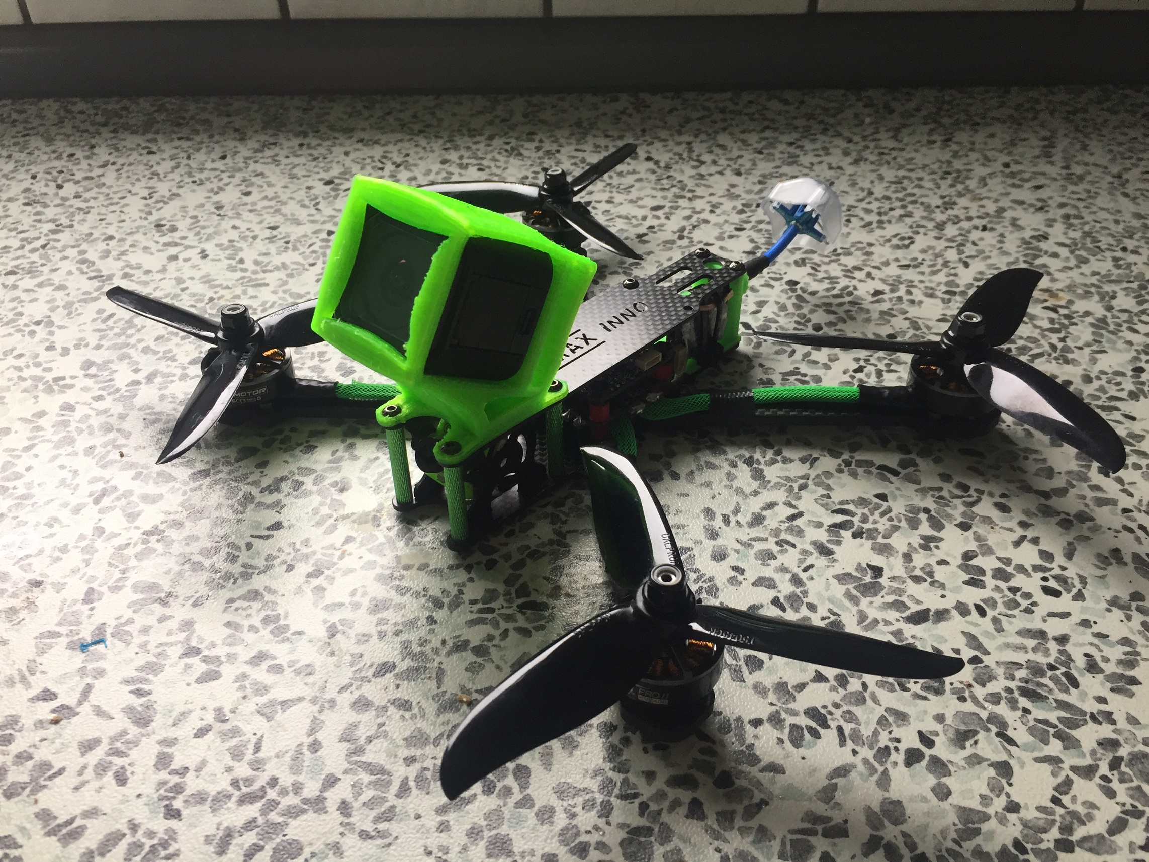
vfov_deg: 48.2
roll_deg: +2.3
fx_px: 963
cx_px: 574
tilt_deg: -36.9
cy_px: 431
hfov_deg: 61.7
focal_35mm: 29
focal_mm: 4.15
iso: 32
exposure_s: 1/33
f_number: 2.2
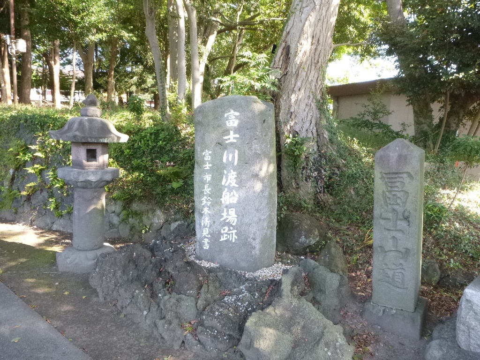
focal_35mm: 29
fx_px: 402
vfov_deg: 48.2
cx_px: 240
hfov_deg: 61.7
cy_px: 180
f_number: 4.1
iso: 250
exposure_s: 1/60
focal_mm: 5.2
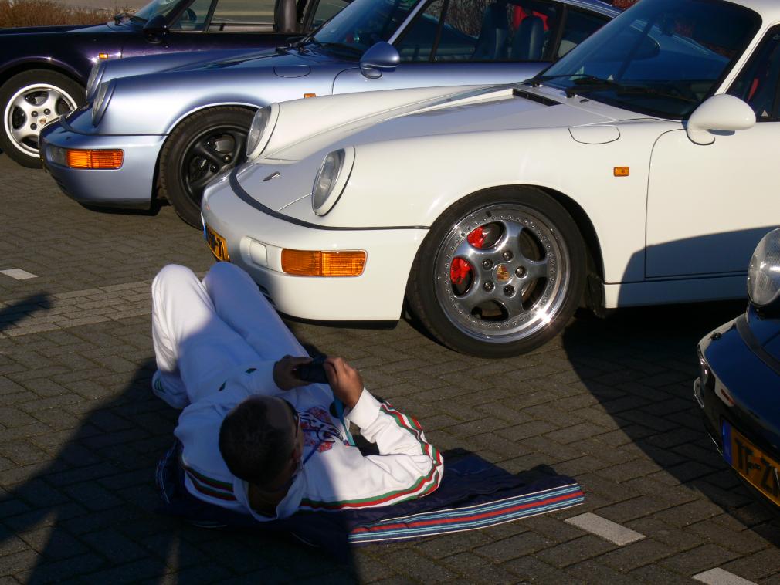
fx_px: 1442
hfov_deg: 30.3
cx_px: 390
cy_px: 292
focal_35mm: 64
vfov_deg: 22.9
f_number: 6.3
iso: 80
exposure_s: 1/500
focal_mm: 13.6
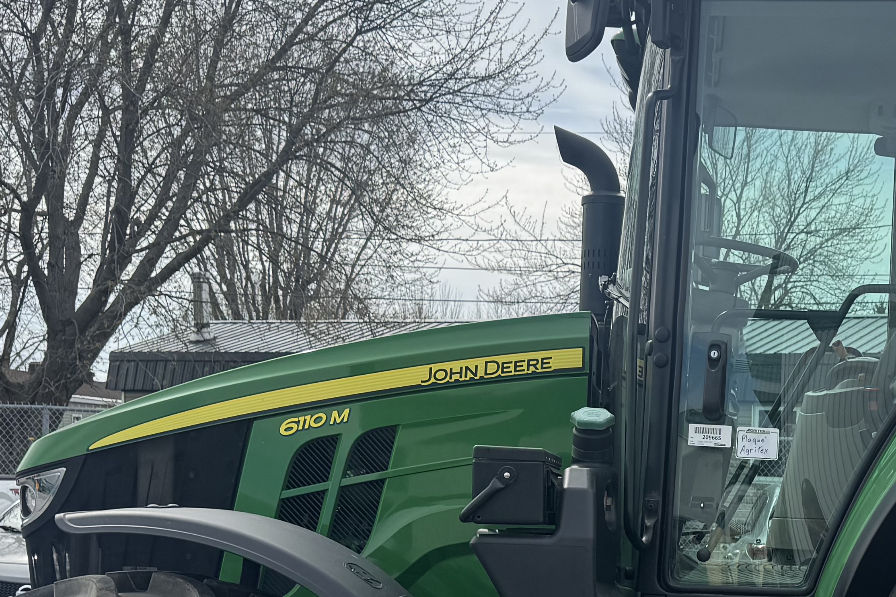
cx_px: 754
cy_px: 543
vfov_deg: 20.8
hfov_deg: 30.4
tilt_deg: -2.9
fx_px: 1593
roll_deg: -1.6
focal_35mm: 64
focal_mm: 6.76
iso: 80
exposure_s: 1/3802
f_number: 1.78
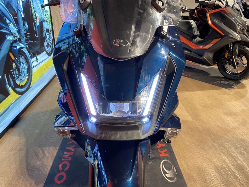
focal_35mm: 26
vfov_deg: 53.1
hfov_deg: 67.3
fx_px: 187
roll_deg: -0.8
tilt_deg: -25.3
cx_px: 124
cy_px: 94
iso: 80
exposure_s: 1/50
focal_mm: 4.25
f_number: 1.8
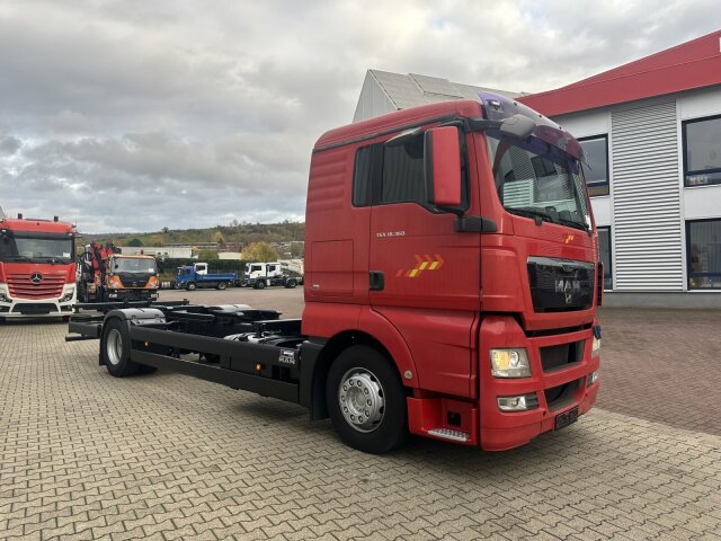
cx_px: 360
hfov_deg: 71.6
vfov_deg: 56.8
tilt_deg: +4.2
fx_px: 500
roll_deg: +0.9
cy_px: 270
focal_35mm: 24
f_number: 1.78
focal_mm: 6.86
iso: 80
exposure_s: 1/552
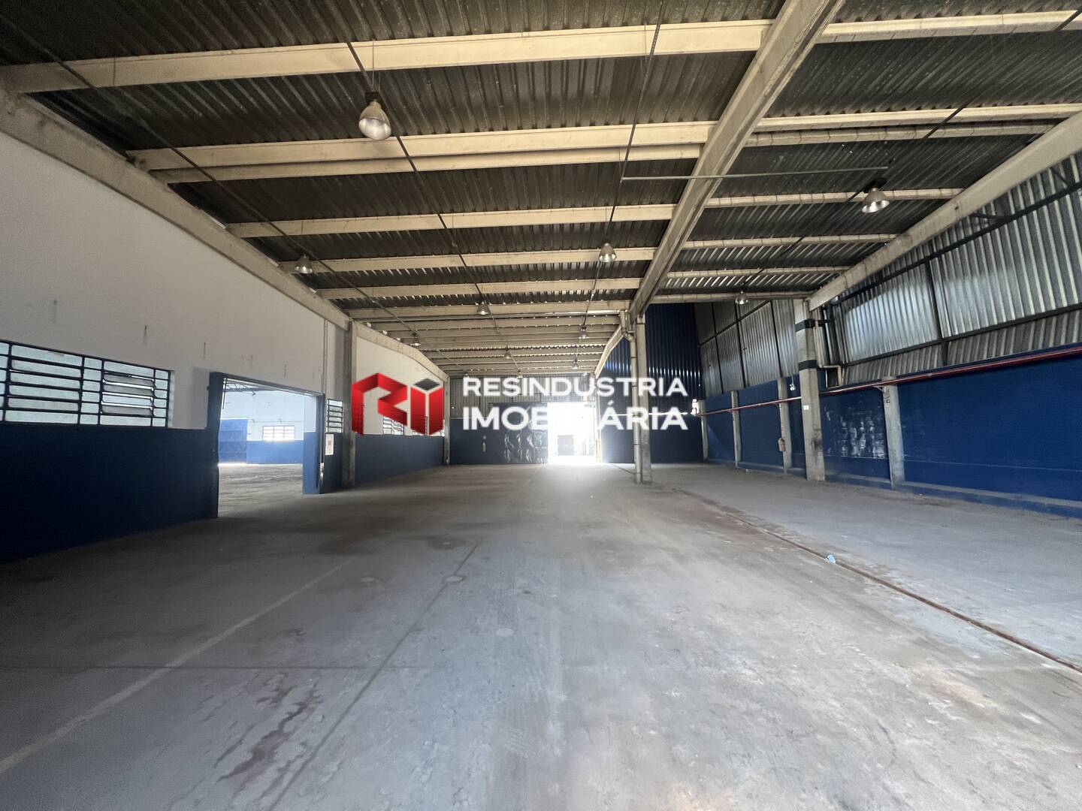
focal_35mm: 13
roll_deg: +1.3
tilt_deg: +4.0
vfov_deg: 89.9
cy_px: 406
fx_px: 406
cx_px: 541
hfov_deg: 106.2
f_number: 1.8
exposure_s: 1/73
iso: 250
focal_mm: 1.57
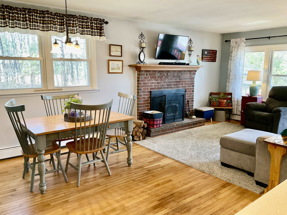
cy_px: 108
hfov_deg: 61.7
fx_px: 240
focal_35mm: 29
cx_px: 144
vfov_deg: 48.2
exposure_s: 1/60
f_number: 1.8
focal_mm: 3
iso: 100
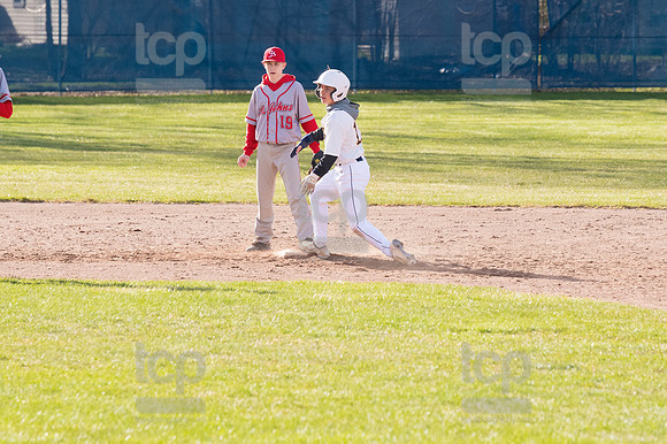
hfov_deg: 6.9
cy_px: 222
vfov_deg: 4.6
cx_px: 334
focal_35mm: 300
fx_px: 5555
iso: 1000
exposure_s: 1/1600
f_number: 5.6
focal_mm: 200
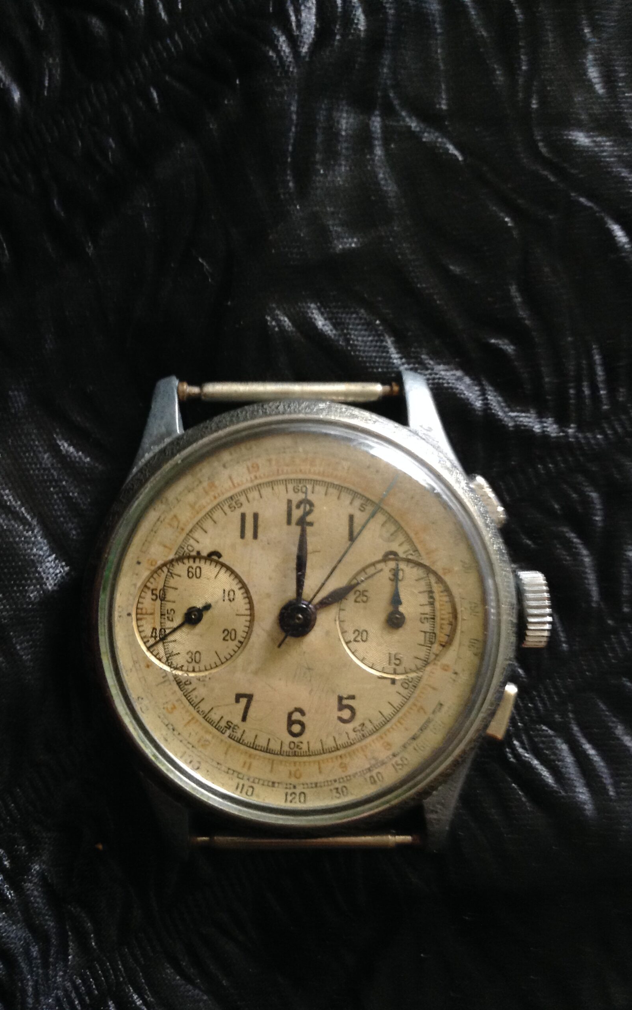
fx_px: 964
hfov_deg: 36.2
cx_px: 282
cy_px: 506
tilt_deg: -85.5
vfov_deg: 55.3
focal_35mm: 35
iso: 125
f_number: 2.4
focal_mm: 3.3
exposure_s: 1/24
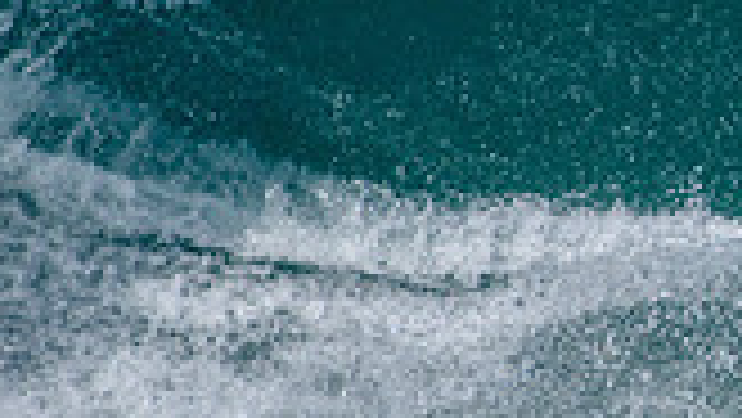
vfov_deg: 0.7
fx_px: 36239
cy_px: 7
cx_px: 1300
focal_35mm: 1841
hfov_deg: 1.2
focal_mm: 500
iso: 250
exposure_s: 1/2500
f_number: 6.3
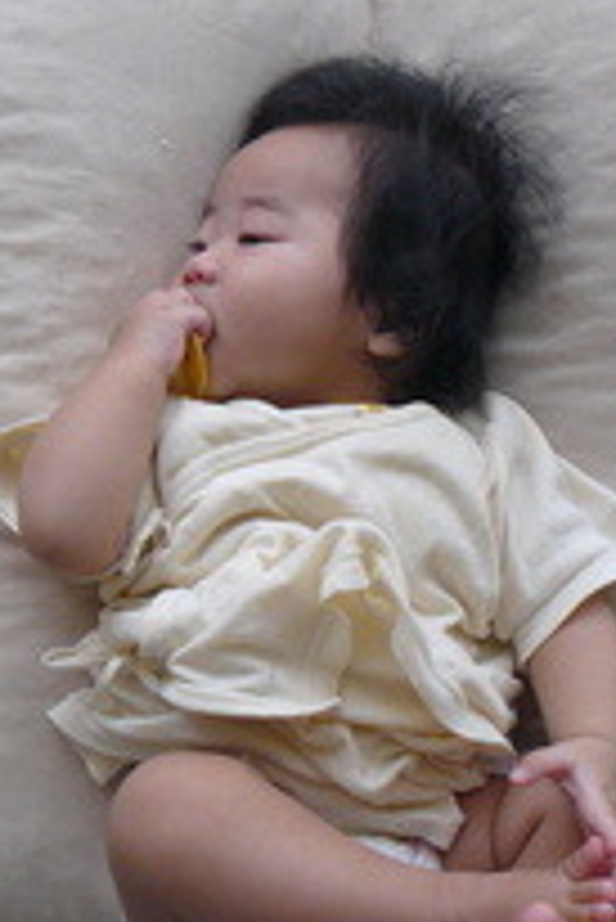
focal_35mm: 73
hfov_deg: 18.7
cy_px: 477
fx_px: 1870
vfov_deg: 27.7
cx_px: 283
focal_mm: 6
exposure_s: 1/30
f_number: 2.8
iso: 125
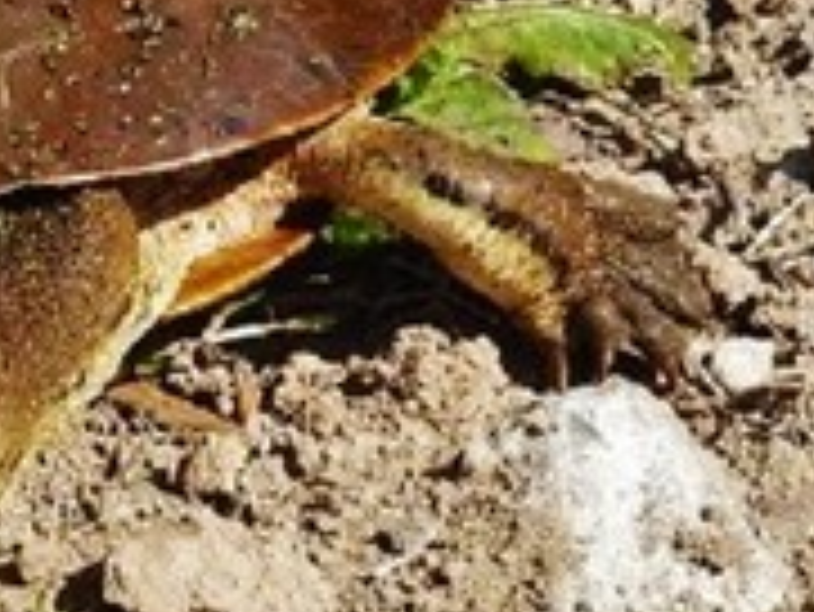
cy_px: 29
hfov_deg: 7.1
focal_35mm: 276
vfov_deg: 5.4
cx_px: -144
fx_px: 6494
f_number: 3.5
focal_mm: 16.3
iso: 100
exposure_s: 1/1000
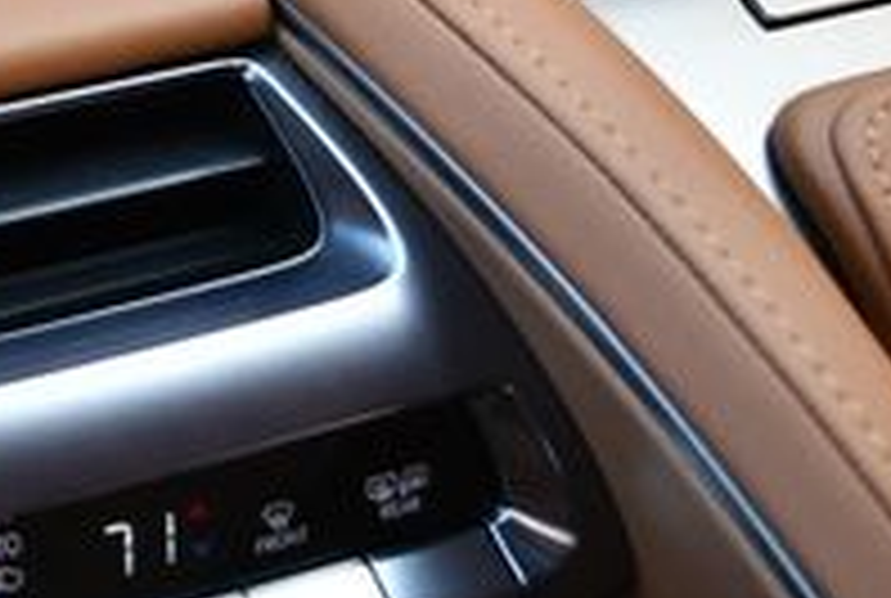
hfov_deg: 13.6
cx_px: -423
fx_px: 3522
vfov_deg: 9.6
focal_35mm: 142
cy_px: -144
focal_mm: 22
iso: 640
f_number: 4
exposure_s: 1/250
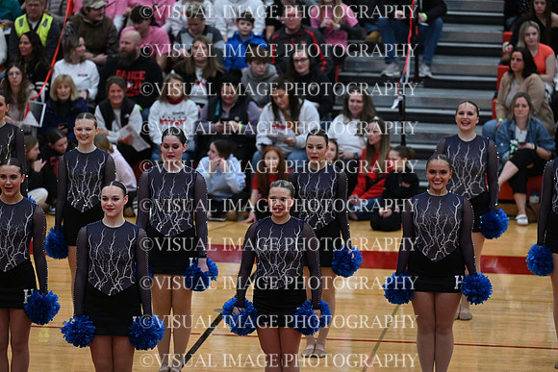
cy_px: 186
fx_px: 3101
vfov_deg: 6.9
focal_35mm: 200
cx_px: 279
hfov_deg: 10.3
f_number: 4
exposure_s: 1/400
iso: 4000
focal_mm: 200
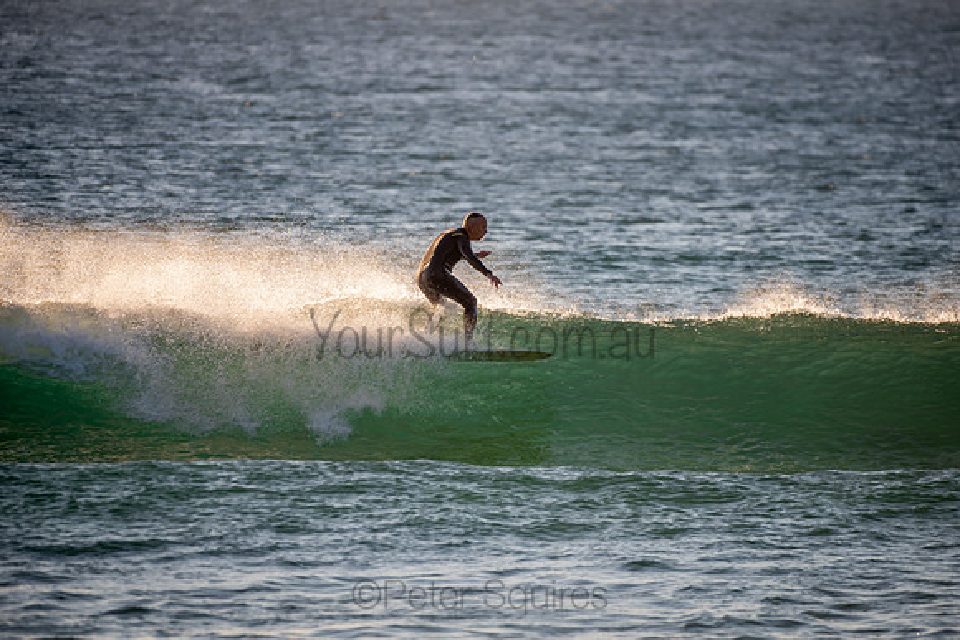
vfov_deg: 2.7
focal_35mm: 516
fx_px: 13750
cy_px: 320
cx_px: 480
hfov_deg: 4.0
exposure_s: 1/500
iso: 72
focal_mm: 500
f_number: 5.6
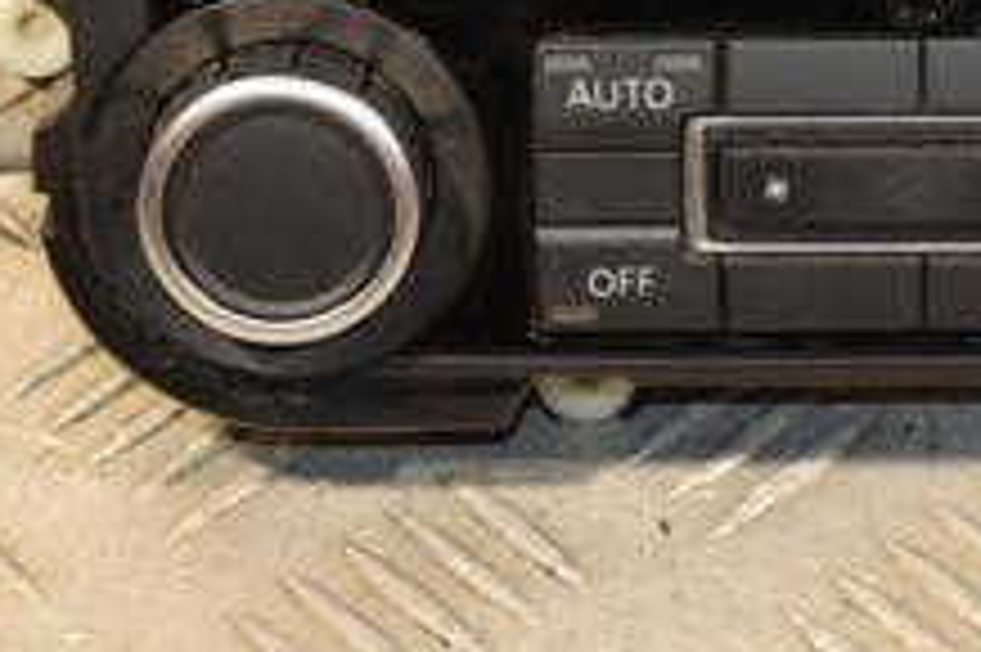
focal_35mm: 273
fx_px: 7433
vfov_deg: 5.0
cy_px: -126
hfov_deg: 7.5
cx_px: 1012
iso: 800
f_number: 5.3
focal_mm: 66
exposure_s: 1/100
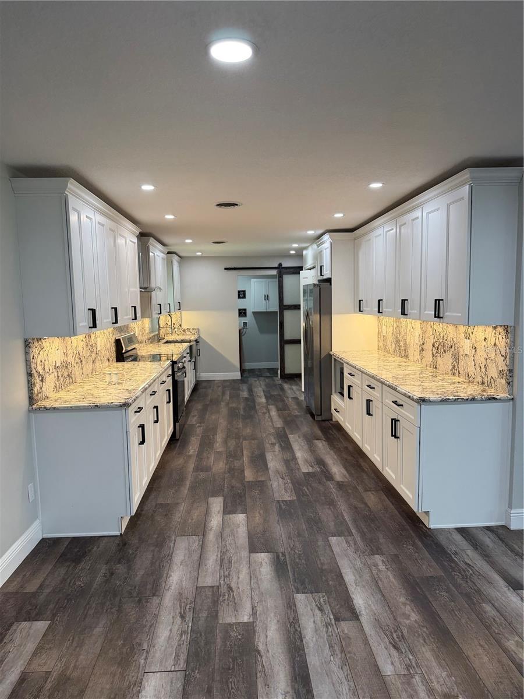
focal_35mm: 24
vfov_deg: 71.6
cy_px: 350
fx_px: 484
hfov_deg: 56.8
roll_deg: +0.9
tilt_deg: -6.7
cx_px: 262
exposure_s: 1/120
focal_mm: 6.76
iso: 160
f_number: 1.78
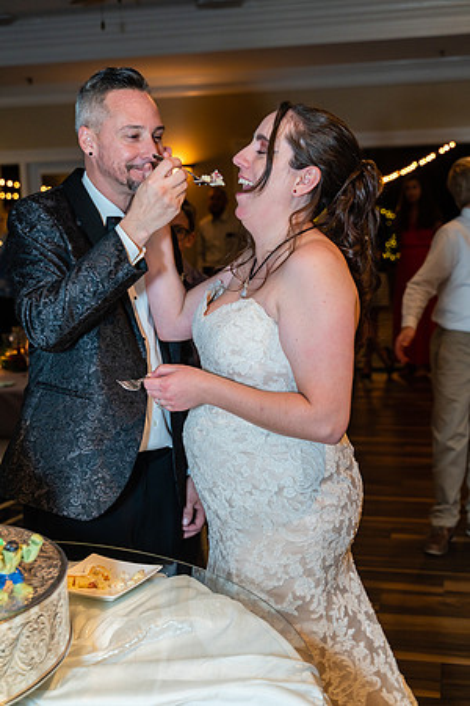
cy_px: 353
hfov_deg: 29.2
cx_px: 235
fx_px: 901
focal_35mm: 46
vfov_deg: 42.7
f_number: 4.5
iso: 800
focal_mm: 46
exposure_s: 1/60
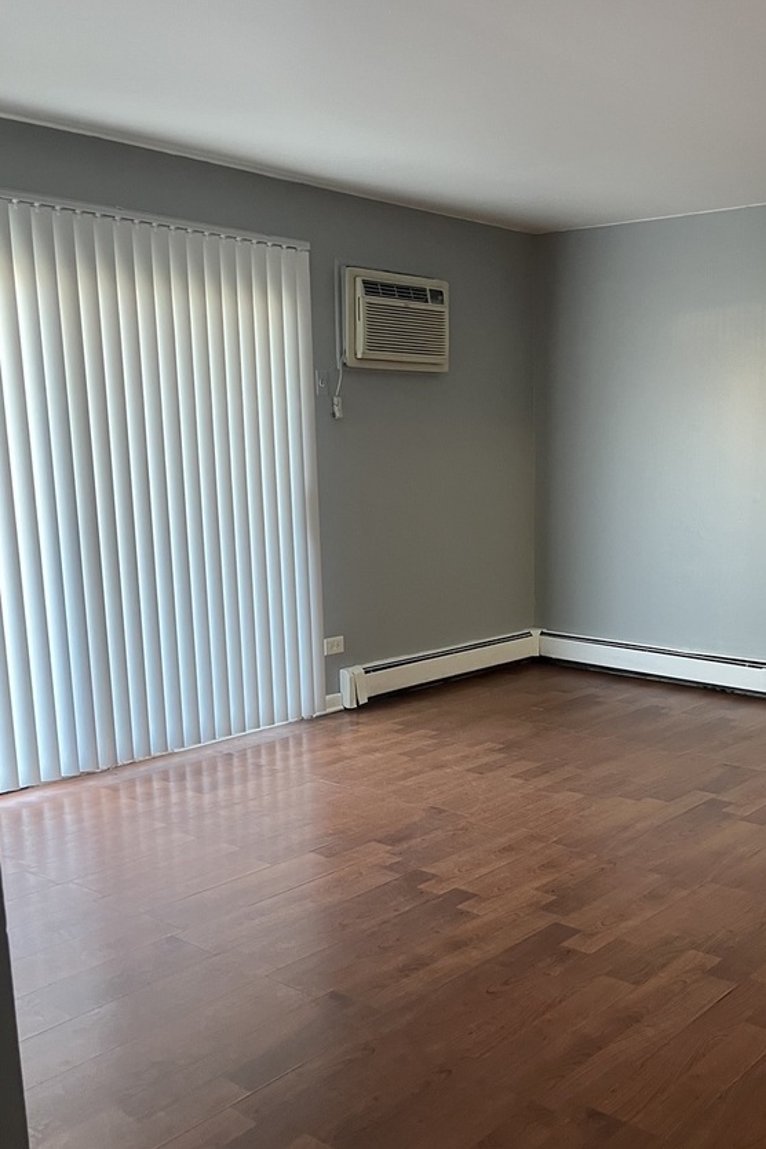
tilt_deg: -12.0
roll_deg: -0.8
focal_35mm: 35
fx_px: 1117
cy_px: 674
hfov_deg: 37.4
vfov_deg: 54.1
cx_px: 513
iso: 320
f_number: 1.6
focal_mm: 5.1
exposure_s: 1/60
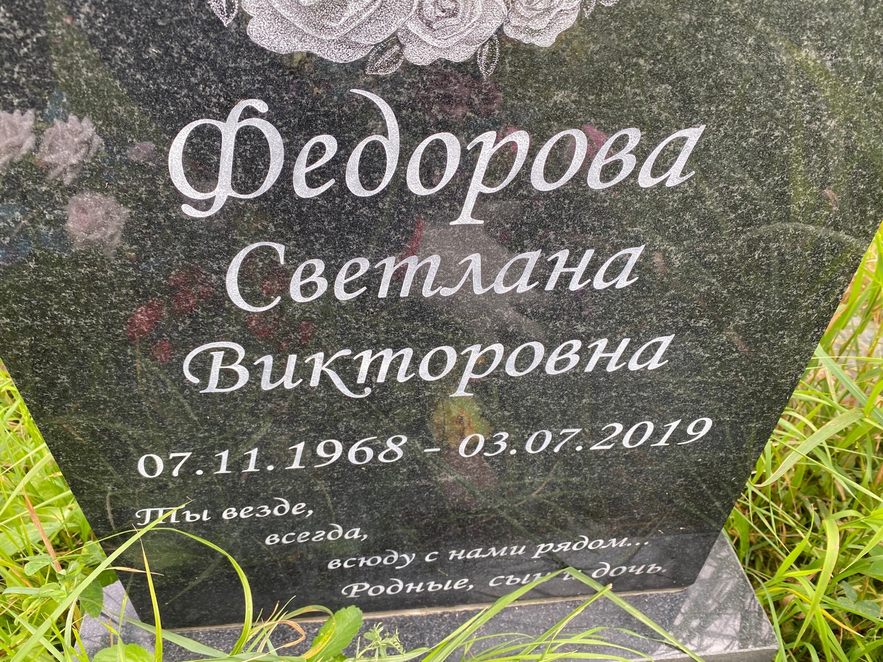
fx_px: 663
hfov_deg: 67.3
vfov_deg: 53.1
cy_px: 331
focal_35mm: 26
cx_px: 442
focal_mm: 4.25
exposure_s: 1/173
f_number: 1.8
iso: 32
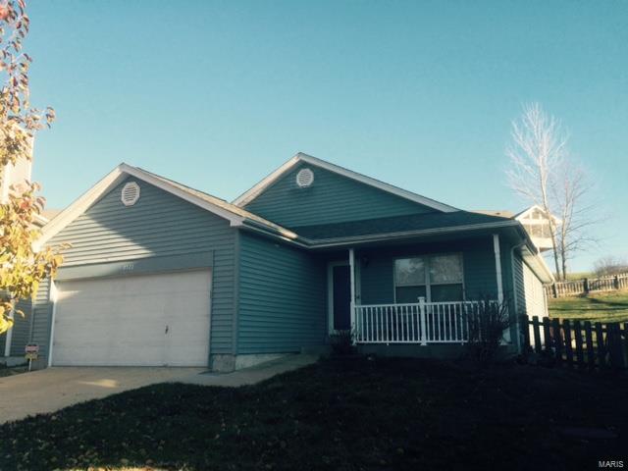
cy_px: 236
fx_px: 526
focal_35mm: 29
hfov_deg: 61.7
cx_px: 314
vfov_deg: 48.2
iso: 32
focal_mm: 4.15
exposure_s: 1/720
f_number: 2.2
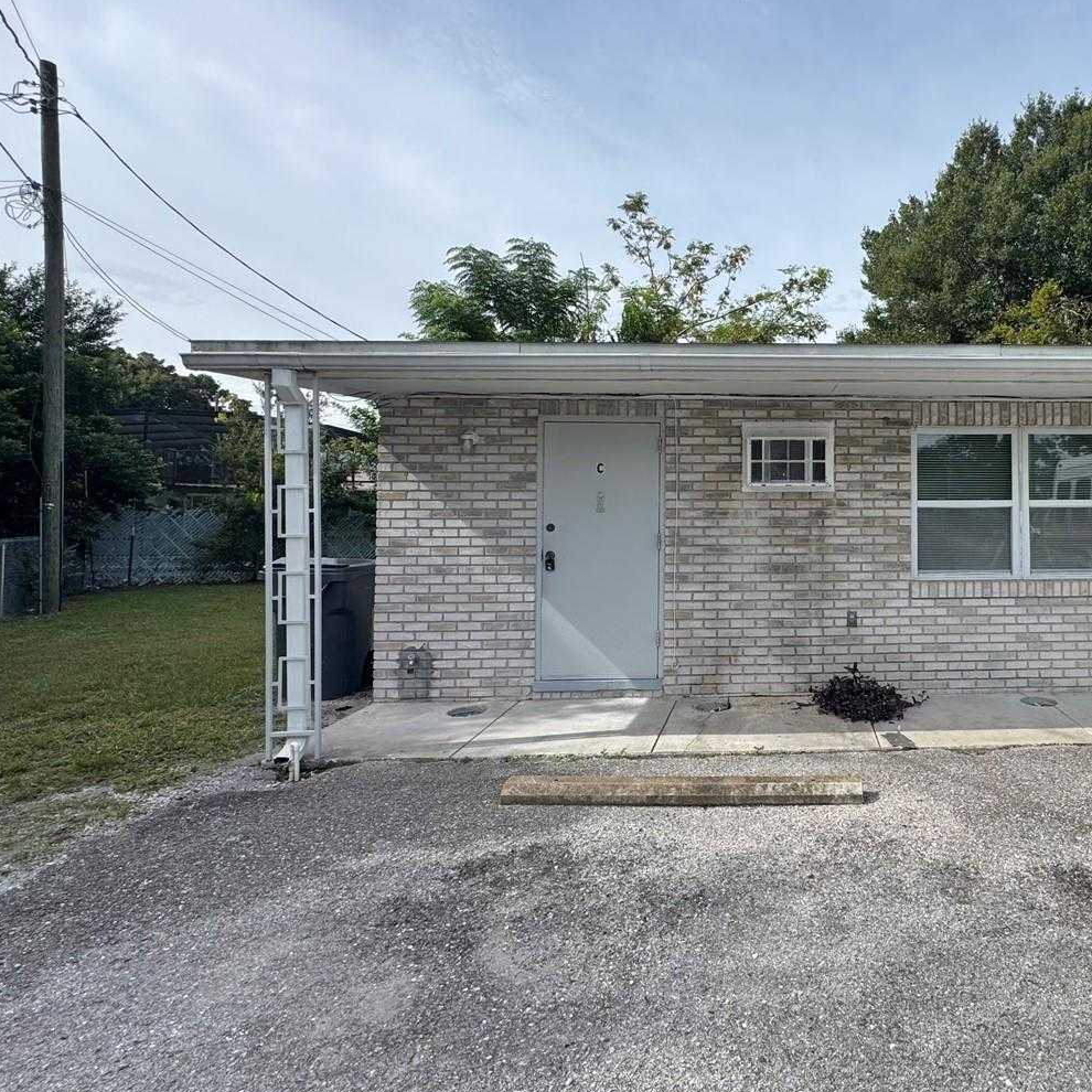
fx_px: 714
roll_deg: -0.5
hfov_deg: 70.2
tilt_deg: +1.0
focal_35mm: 20
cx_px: 809
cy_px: 497
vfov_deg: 74.7
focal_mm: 2.22
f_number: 2.2
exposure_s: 1/1198
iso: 50
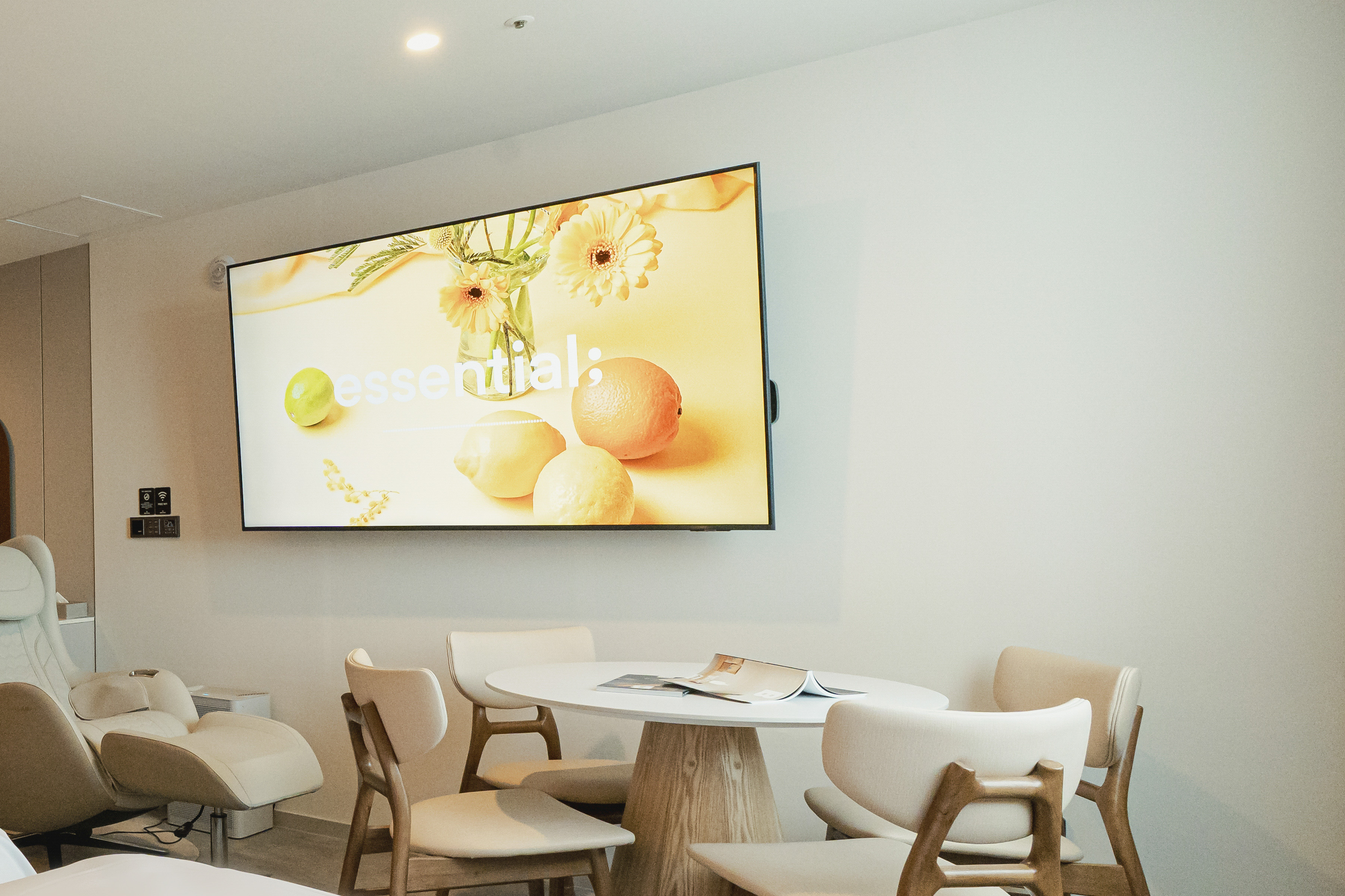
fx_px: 1158
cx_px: 42
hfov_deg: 50.5
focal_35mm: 31
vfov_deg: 42.3
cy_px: 486
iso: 6400
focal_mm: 16
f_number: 8
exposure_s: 1/100
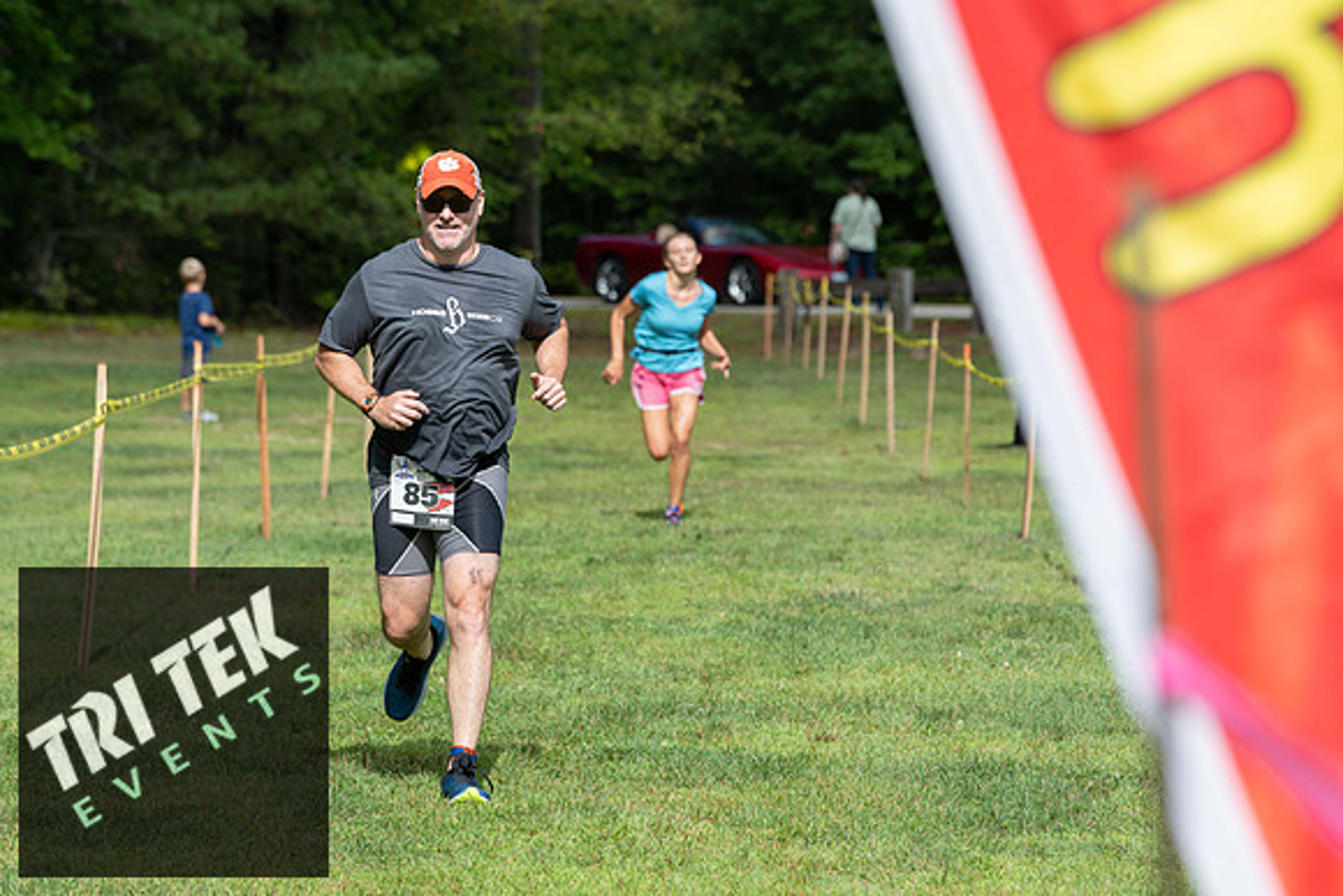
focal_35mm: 175
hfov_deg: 11.7
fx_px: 6530
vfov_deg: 7.9
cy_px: 448
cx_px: 672
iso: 200
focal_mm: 175
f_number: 5.6
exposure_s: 1/1000
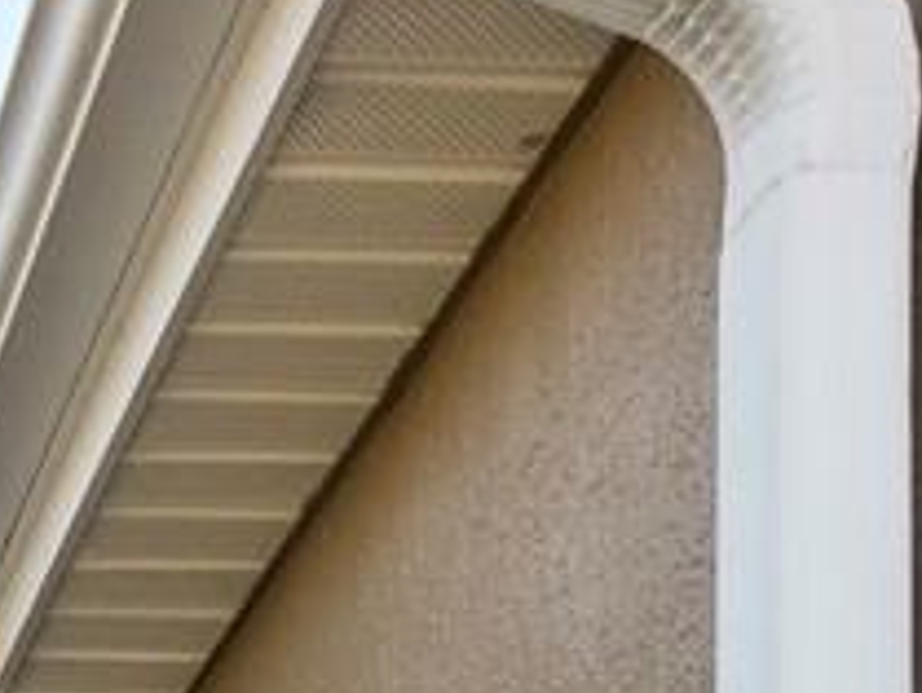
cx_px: -562
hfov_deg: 16.3
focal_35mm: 107
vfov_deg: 11.2
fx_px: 2852
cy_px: 1739
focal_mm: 7
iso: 800
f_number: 8
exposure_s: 1/160
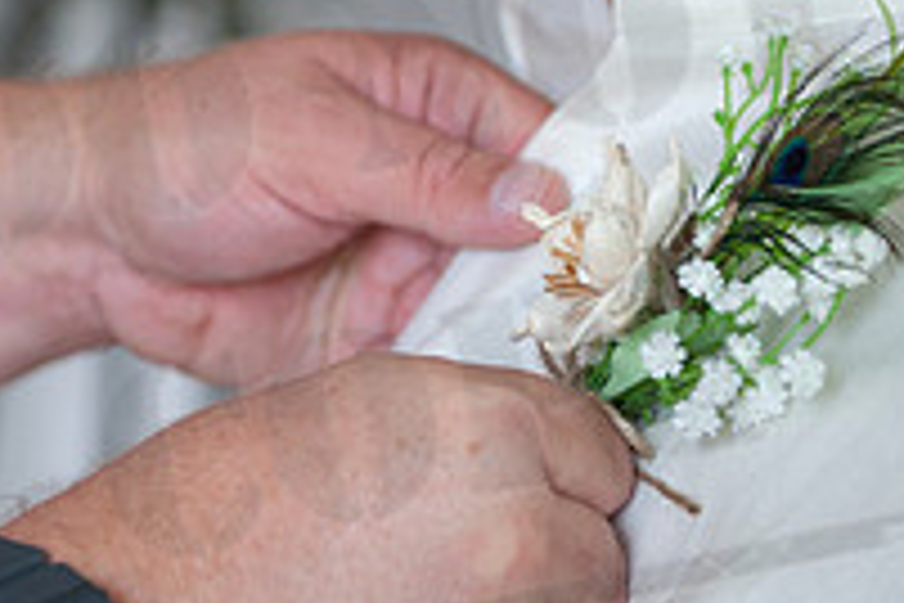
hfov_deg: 11.5
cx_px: 400
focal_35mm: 179
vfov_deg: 7.7
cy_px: 225
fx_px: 4495
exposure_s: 1/200
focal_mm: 62
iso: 400
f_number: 2.8
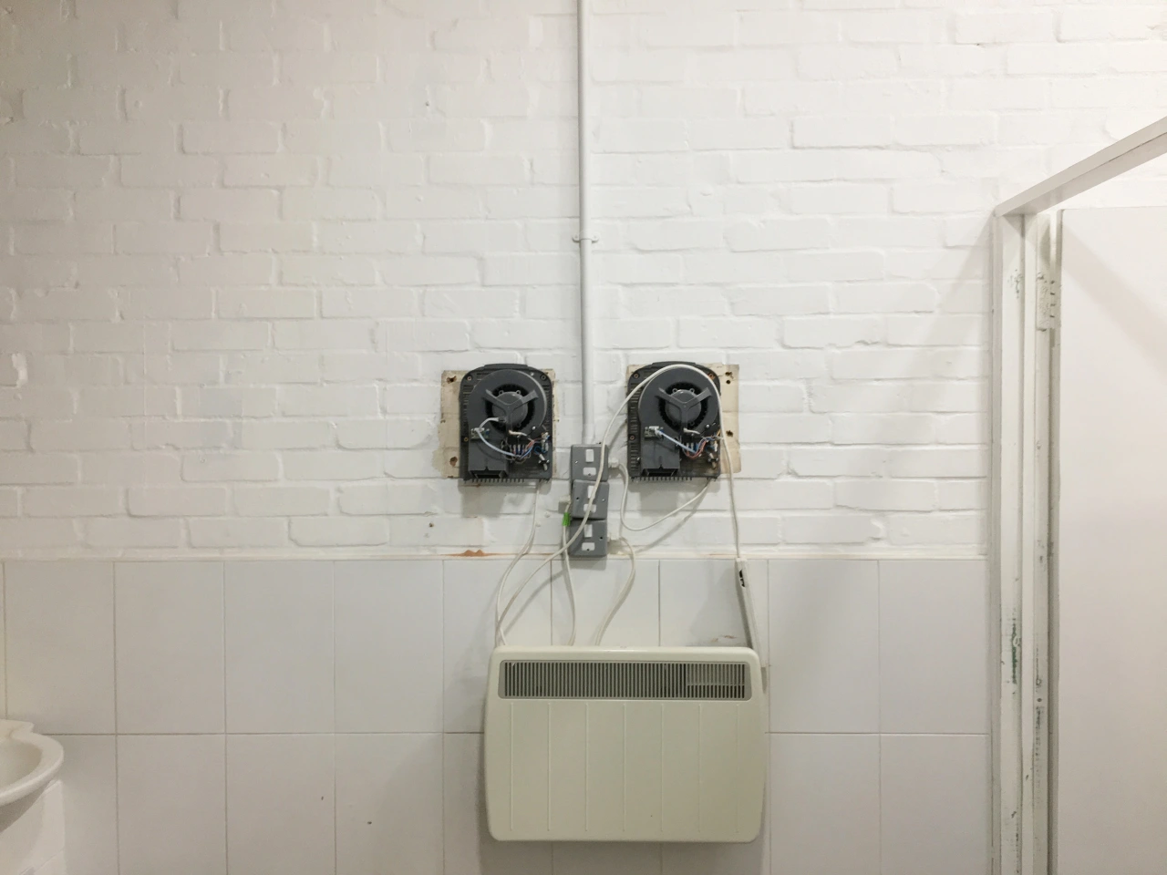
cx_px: 584
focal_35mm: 29
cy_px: 438
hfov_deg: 61.7
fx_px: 978
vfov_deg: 48.2
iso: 64
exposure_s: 1/33
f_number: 2.2
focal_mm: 4.15
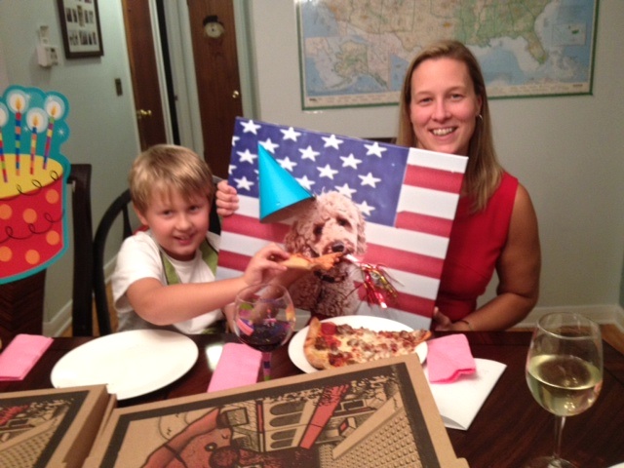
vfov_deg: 40.7
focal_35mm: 35
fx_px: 631
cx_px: 312
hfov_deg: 52.6
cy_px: 234
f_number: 2.4
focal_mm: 4.28
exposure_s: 1/20
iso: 200
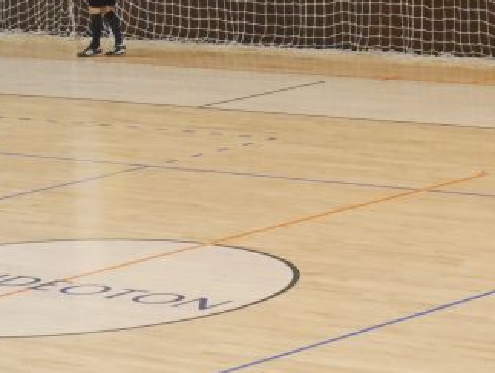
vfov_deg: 6.2
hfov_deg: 8.3
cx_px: 195
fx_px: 3421
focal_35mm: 239
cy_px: -103
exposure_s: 1/60
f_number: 5.6
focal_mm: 42
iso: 3200
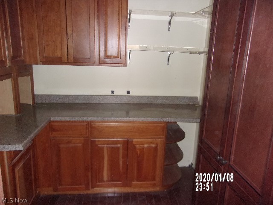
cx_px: 136
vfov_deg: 51.4
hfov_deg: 65.3
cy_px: 102
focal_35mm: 27
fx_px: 213
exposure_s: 1/34
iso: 200
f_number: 3
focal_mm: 4.9
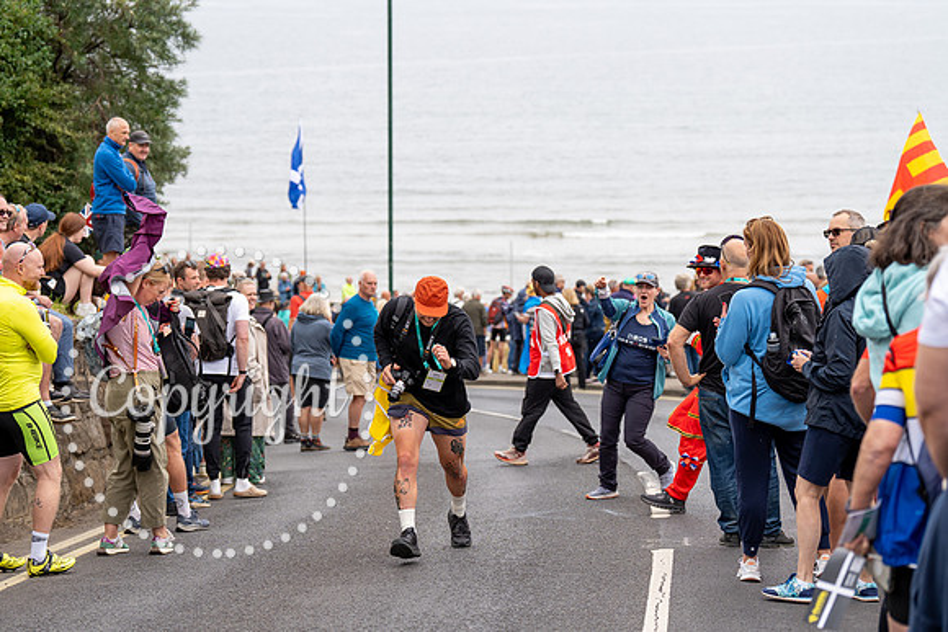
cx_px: 478
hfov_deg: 24.1
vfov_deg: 16.2
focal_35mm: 84
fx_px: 2220
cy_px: 316
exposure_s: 1/1000
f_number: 3.5
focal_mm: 82
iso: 320
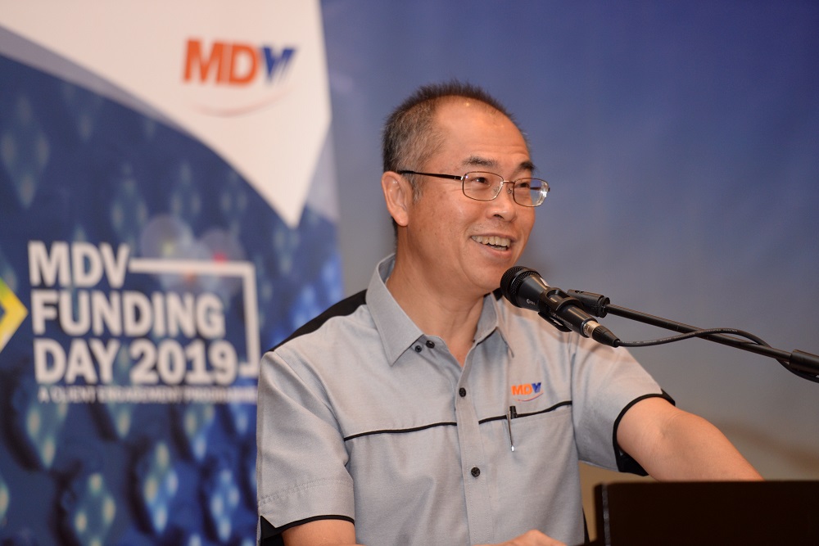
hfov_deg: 10.3
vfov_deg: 6.9
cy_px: 273
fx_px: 4550
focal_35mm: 200
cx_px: 410
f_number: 2.8
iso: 1250
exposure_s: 1/160
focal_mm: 200
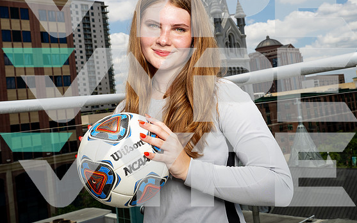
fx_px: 409
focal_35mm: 42
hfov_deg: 47.2
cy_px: 85
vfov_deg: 30.4
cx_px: 180
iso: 100
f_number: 11
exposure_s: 1/250
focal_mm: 34
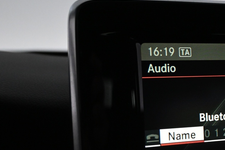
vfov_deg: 19.6
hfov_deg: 27.5
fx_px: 431
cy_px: 109
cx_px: 227
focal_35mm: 69
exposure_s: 1/125
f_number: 4
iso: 1600
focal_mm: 22
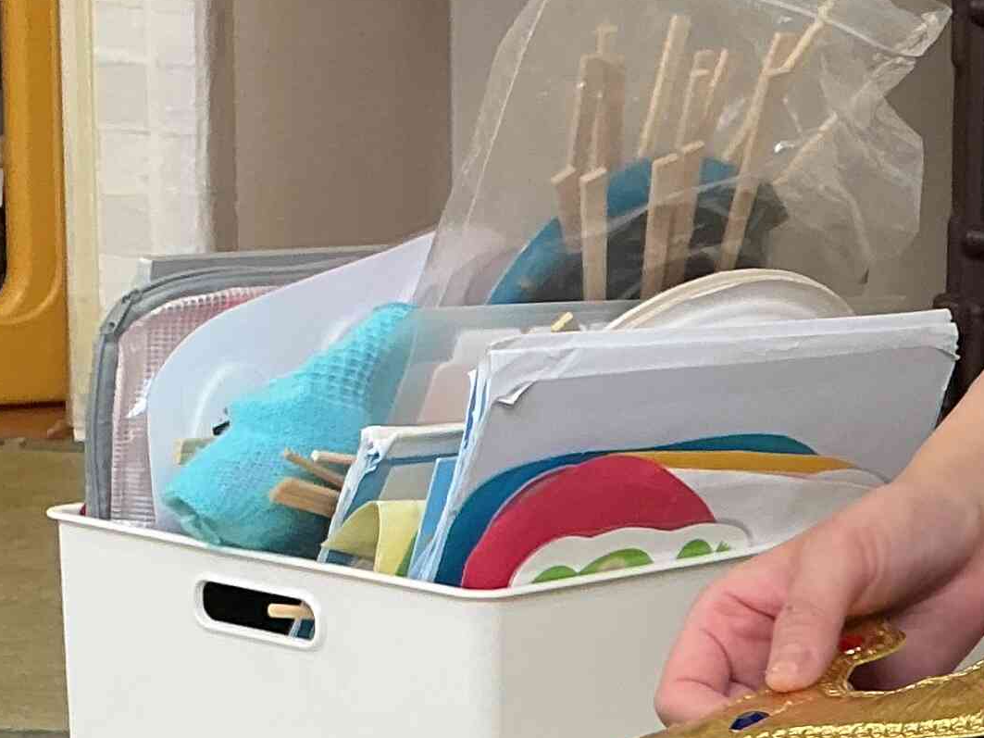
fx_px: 2814
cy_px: 661
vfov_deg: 14.8
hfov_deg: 17.3
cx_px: 1594
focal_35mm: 99
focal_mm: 3
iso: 50
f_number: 1.8
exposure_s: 1/120
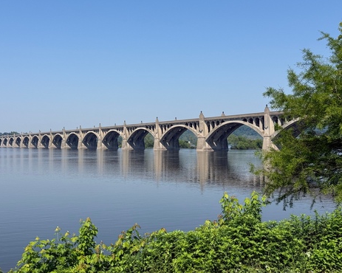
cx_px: 160
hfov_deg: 36.7
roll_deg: +0.3
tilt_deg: +1.5
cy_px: 138
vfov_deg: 29.7
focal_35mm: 51
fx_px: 516
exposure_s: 1/5587
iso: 64
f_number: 1.78
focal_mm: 6.76
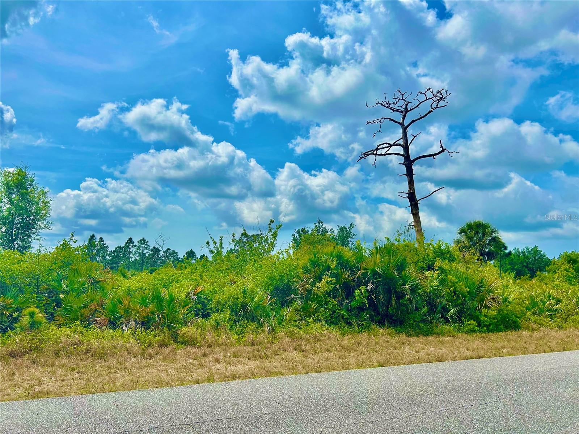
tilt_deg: +9.1
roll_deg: -2.2
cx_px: 290
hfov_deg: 67.3
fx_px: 435
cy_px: 217
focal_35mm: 26
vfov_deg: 53.1
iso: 50
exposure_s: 1/10309
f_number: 1.5
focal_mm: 5.7
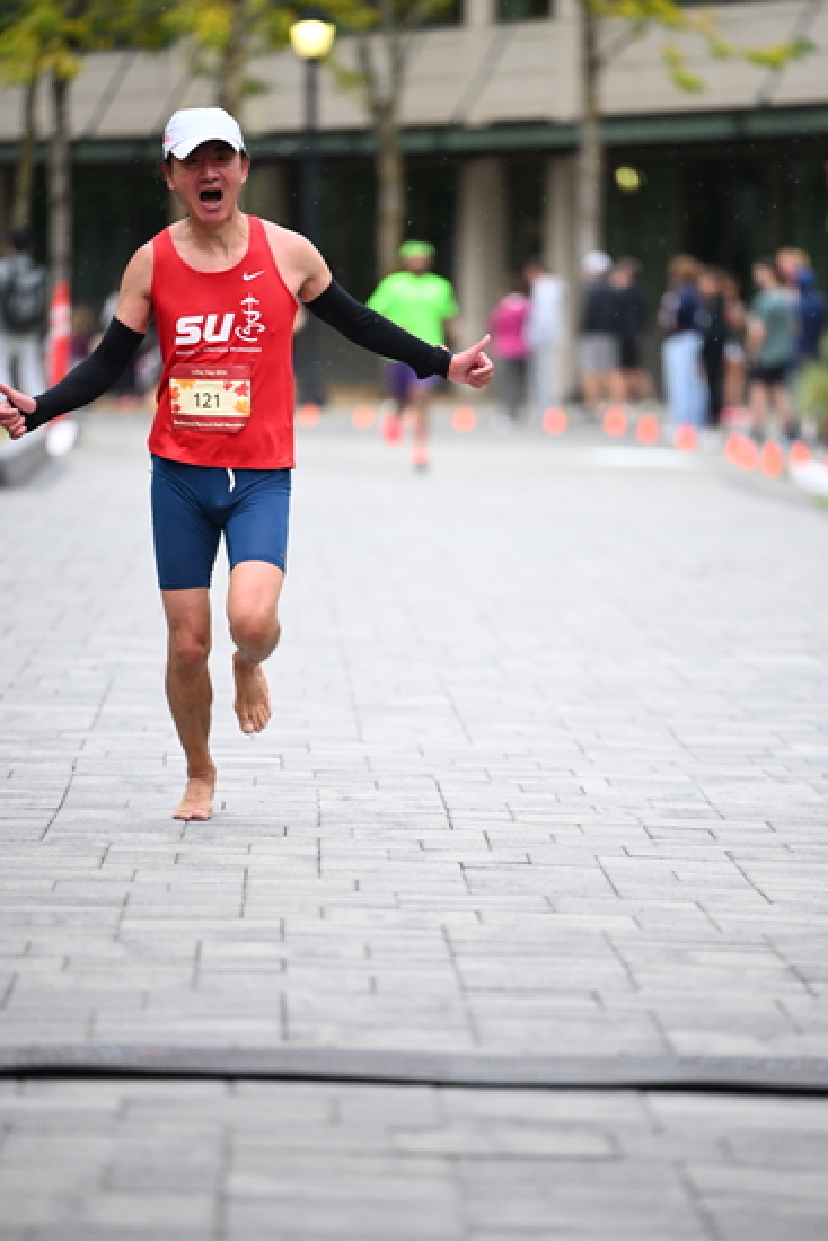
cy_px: 620
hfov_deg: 7.2
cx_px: 414
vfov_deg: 10.8
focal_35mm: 190
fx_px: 6550
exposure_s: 1/1250
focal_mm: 190
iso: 1250
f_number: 2.8
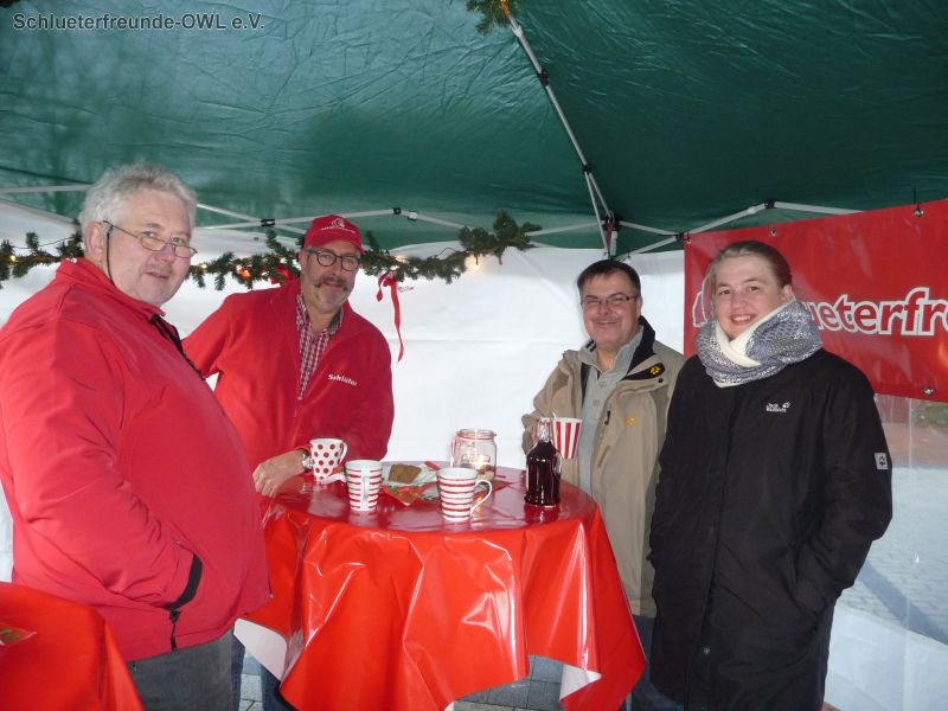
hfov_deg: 63.4
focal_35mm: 28
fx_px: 767
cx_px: 474
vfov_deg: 49.7
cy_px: 356
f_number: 3.3
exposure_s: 1/30
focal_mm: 4.7
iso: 250
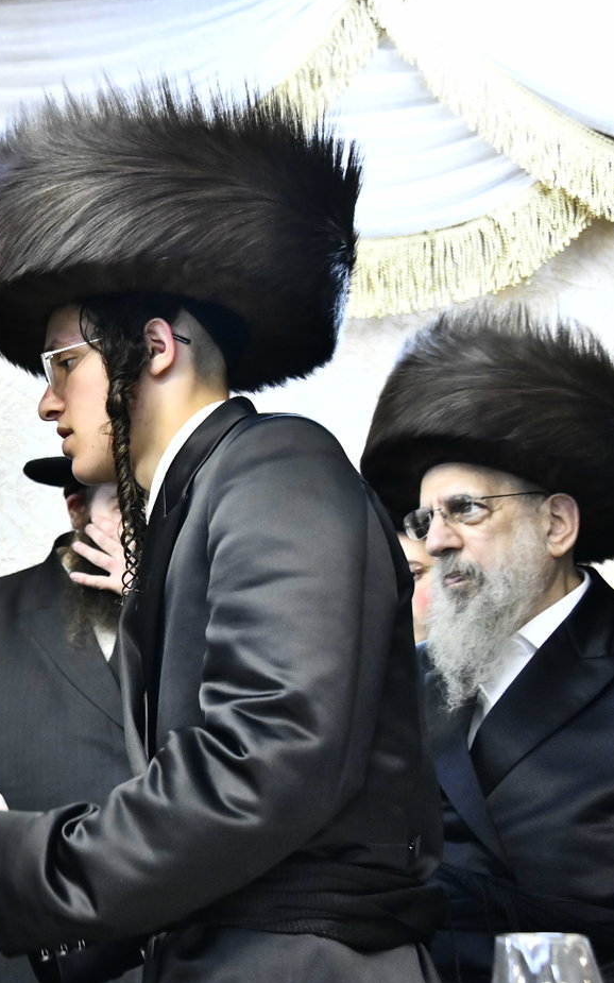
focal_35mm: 74
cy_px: 489
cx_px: -88
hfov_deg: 17.0
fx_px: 1982
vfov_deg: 27.9
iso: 4000
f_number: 5.6
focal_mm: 48
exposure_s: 1/160
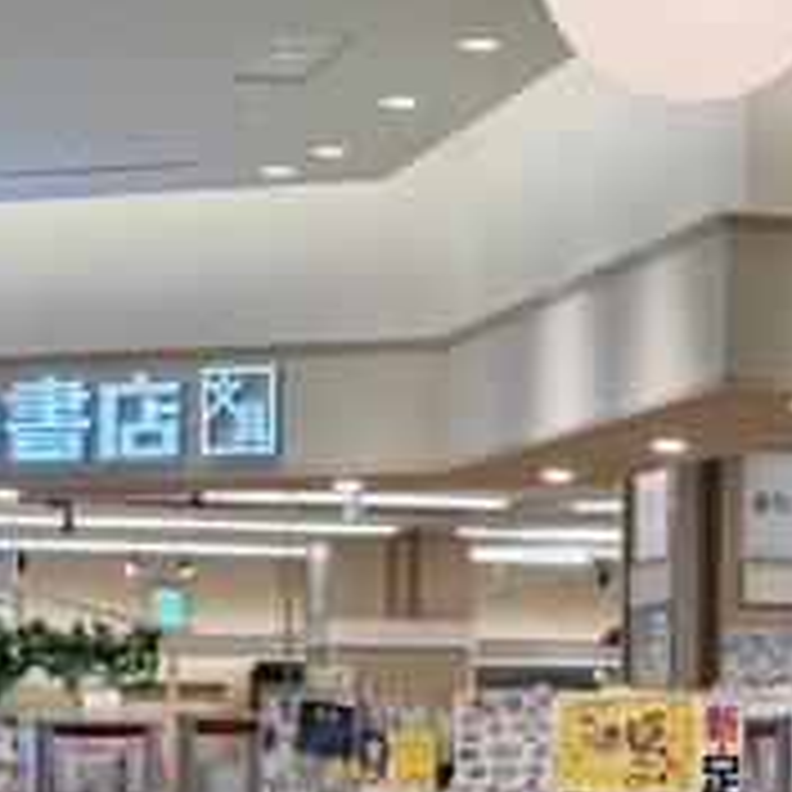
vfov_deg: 11.3
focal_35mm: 154
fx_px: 3986
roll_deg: -1.2
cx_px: 954
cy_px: 634
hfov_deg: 11.1
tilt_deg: +2.7
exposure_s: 1/280
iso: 100
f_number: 1.78
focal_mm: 6.76
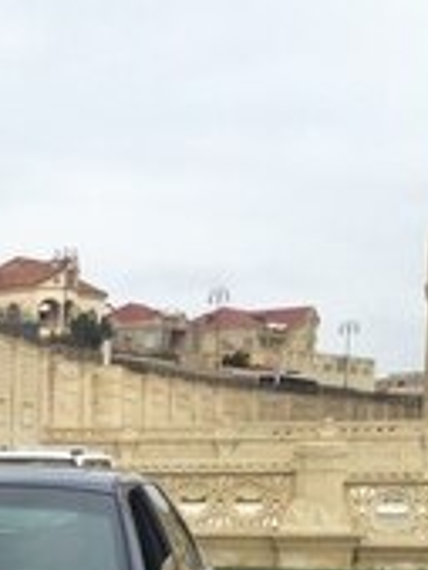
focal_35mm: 85
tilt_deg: -10.7
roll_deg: +1.0
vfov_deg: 21.2
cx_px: -158
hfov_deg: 16.3
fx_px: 1400
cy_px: 702
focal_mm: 4.15
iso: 32
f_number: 2.2
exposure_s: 1/513
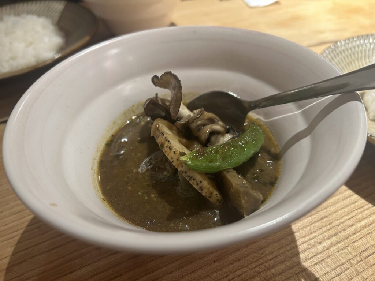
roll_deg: +5.6
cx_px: 188
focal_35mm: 26
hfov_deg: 67.3
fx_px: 282
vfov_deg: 53.1
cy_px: 140
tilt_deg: -43.3
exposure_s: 1/50
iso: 200
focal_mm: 5.7
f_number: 1.5
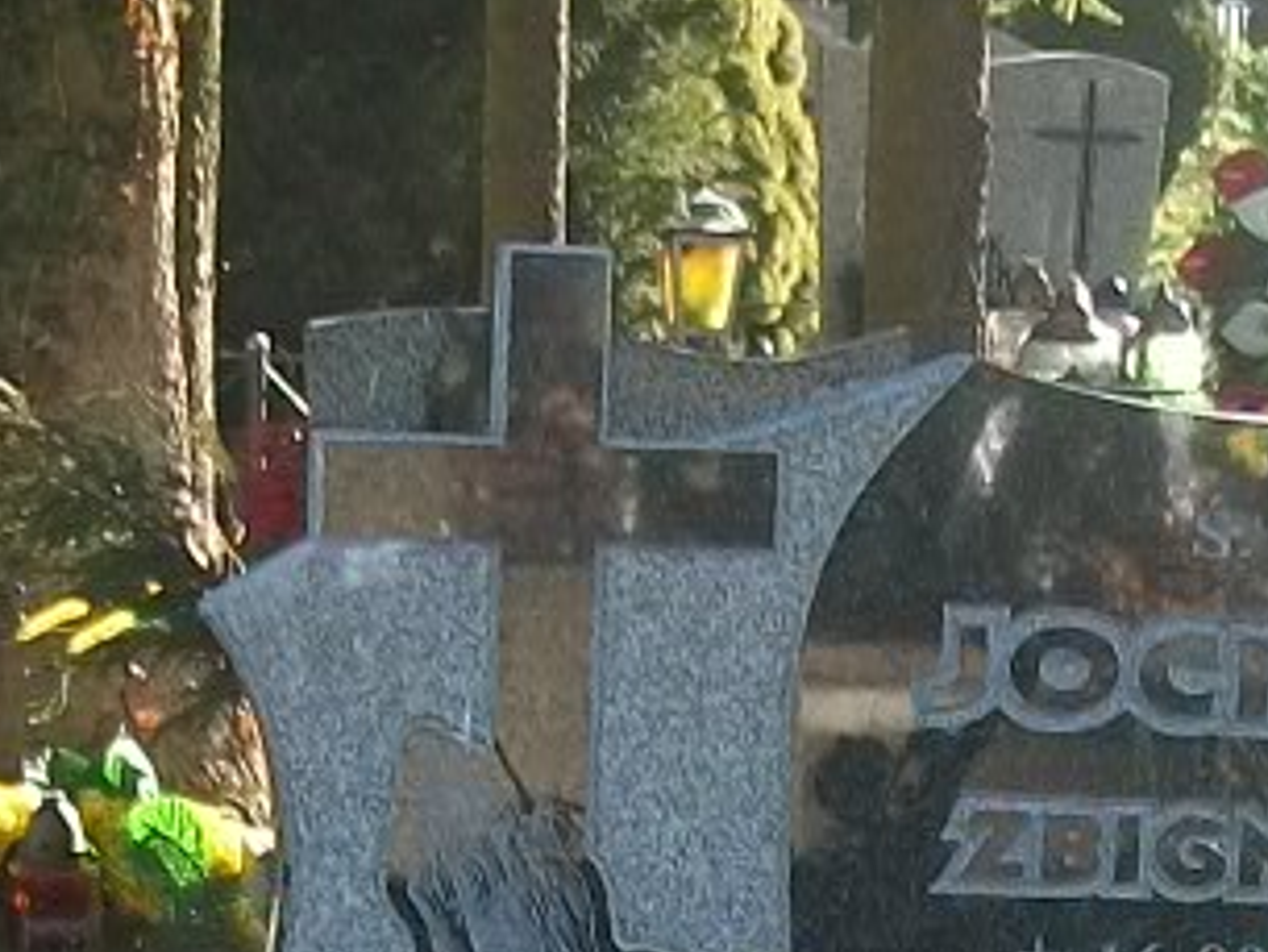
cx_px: 823
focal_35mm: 151
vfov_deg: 9.2
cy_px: 1979
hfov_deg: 13.1
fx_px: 5533
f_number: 2.7
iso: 80
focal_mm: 6
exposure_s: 1/250
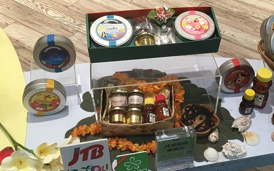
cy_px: 81
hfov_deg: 42.2
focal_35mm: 47
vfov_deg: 27.4
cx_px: 176
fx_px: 351
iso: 50
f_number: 2.2
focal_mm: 4.15
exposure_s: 1/30
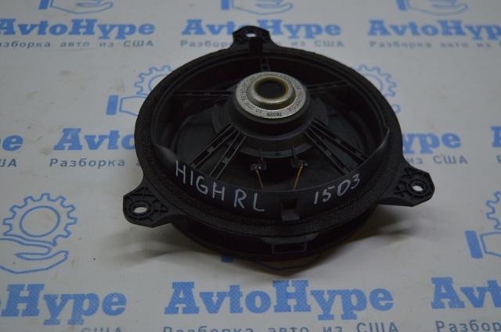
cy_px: 166
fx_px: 709
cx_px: 250
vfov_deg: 26.4
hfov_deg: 38.9
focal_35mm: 51
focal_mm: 34
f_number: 4.5
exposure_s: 1/200
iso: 400
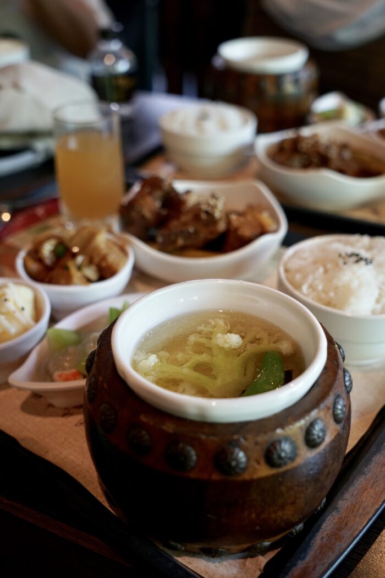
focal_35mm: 38
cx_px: 192
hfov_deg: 35.1
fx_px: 609
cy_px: 289
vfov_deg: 50.7
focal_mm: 38
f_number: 4
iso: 640
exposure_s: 1/60
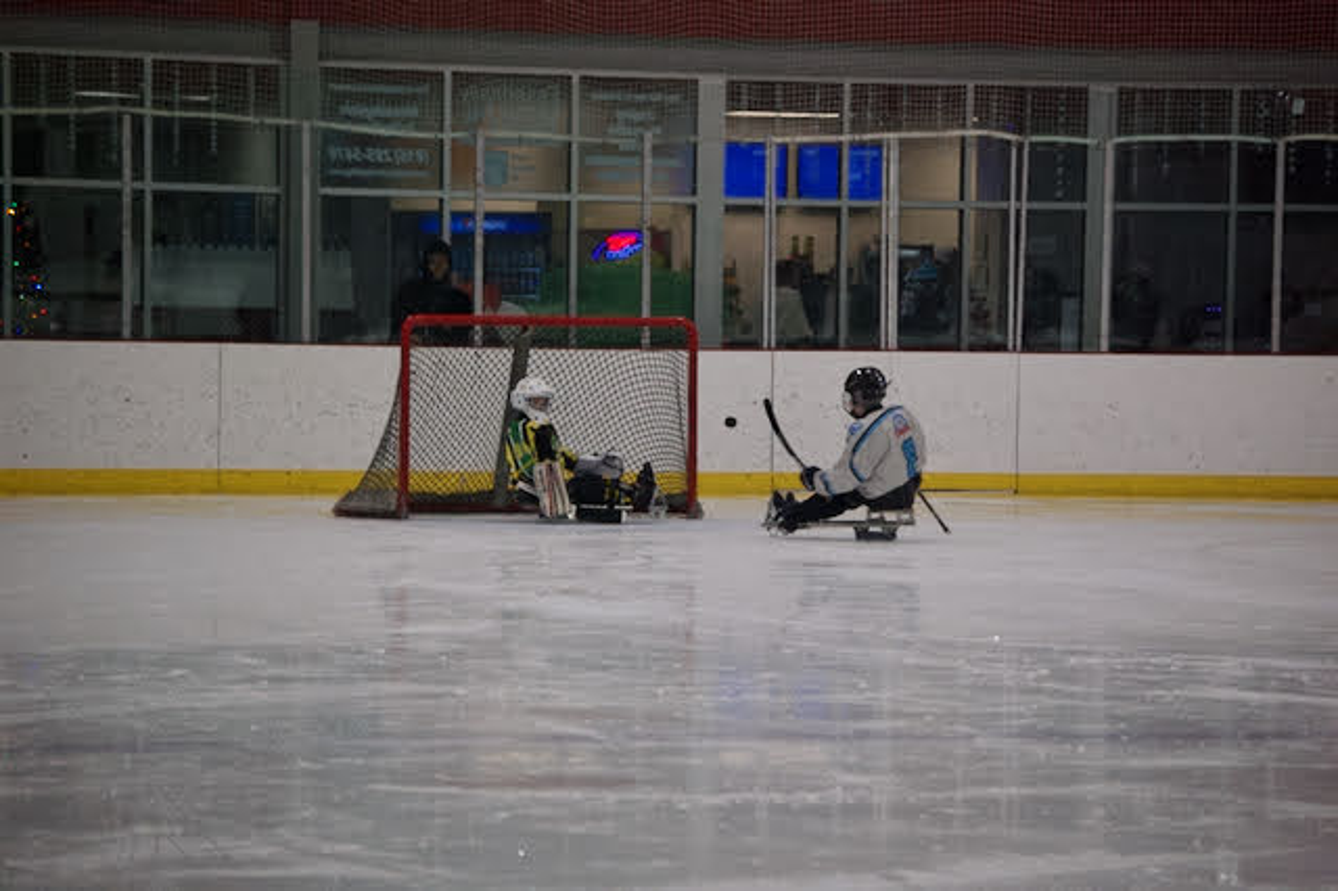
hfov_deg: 12.2
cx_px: 669
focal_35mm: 168
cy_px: 446
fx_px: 6241
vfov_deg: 8.2
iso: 1600
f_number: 5
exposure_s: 1/500
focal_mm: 112
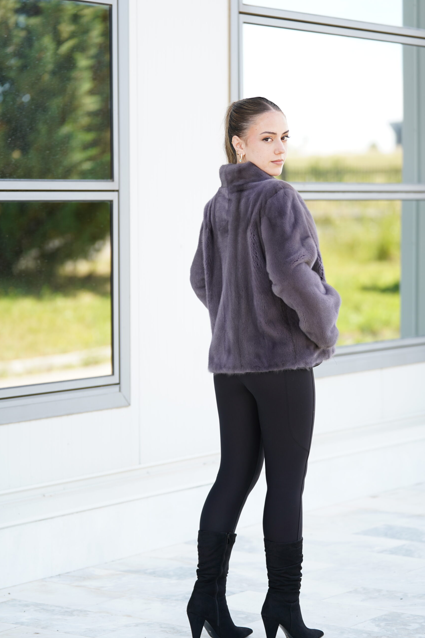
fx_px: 1877
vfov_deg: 19.3
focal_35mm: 106
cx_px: 213
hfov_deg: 12.9
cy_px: 317
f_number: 2.8
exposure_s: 1/250
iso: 160
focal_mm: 105
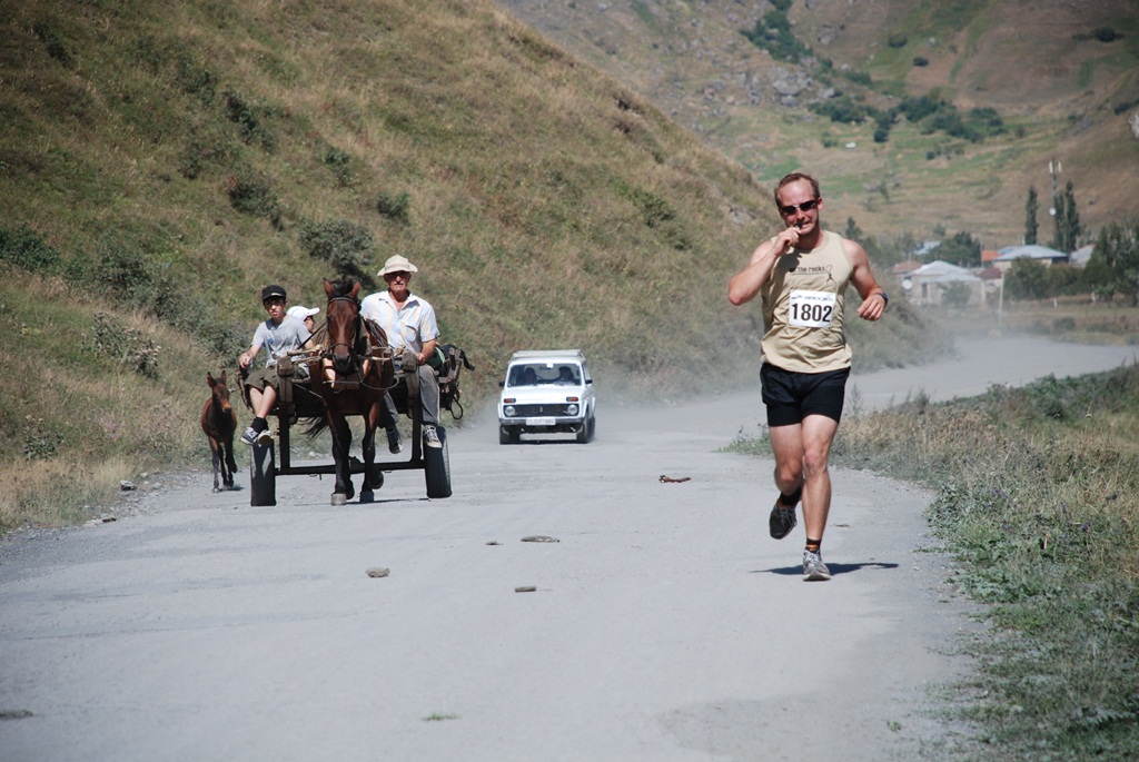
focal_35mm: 202
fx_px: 6413
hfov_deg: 10.1
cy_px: 381
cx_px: 570
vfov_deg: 6.8
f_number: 5.6
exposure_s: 1/500
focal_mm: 135
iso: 125
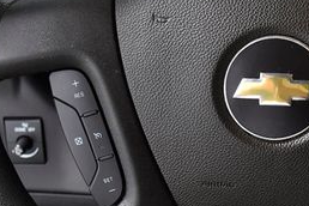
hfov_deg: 24.1
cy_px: 143
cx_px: 275
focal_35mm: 82
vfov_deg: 16.6
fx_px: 704
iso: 640
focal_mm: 22
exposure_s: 1/60
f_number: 4
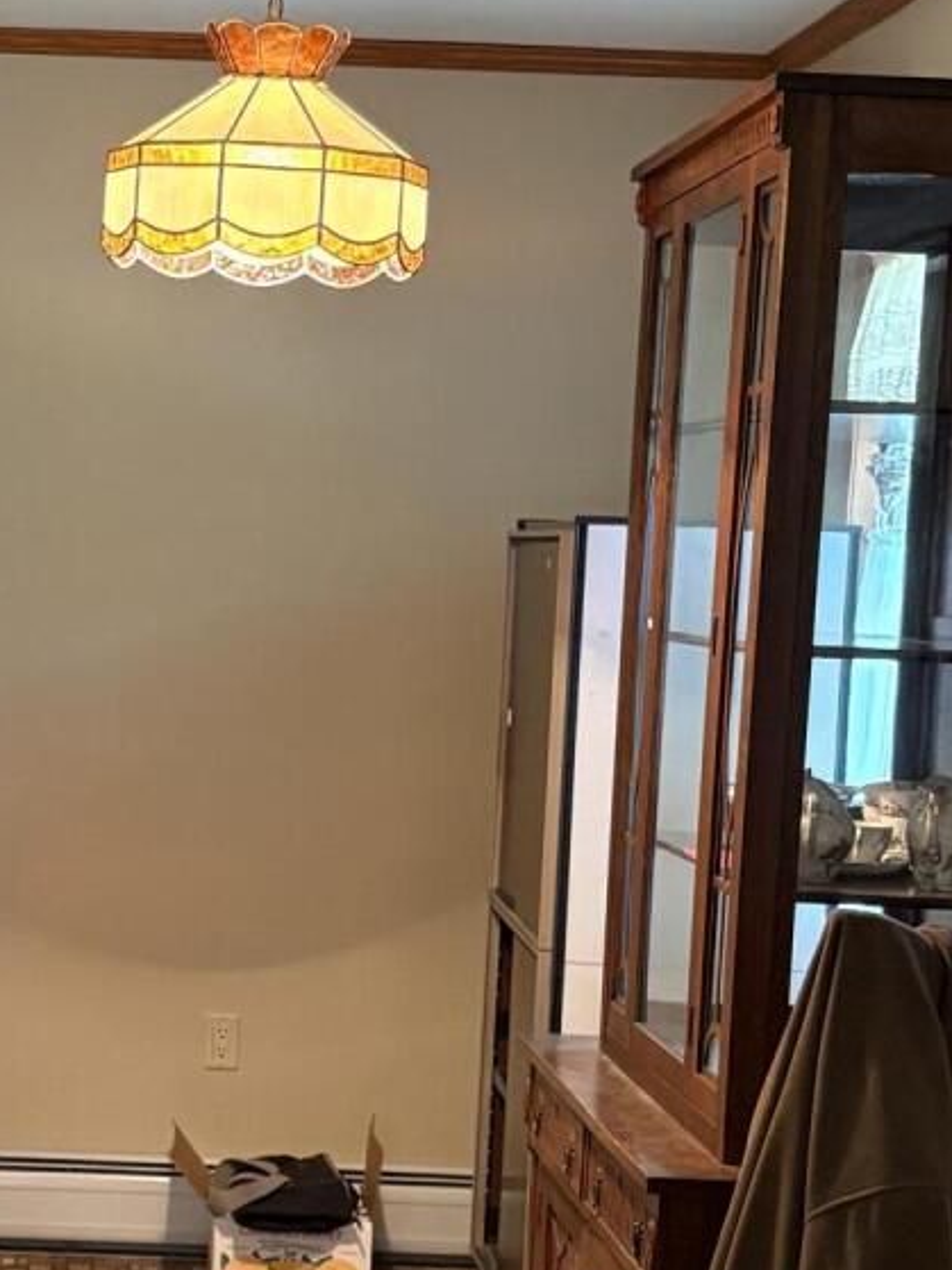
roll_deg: -2.3
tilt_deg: -4.9
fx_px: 3412
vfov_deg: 21.0
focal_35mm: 93
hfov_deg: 15.7
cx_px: 116
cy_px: 913
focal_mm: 5.96
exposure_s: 1/60
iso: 400
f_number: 1.6
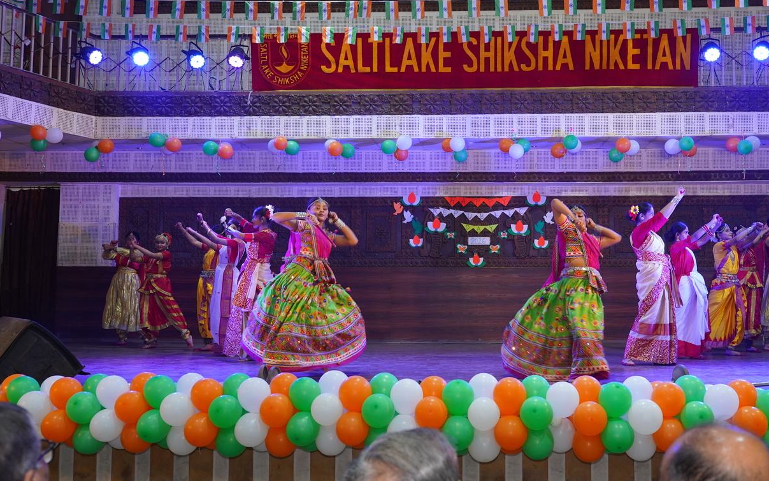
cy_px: 233
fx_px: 796
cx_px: 464
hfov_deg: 51.2
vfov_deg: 33.6
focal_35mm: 38
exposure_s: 1/100
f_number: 5.6
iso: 1600
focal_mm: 30
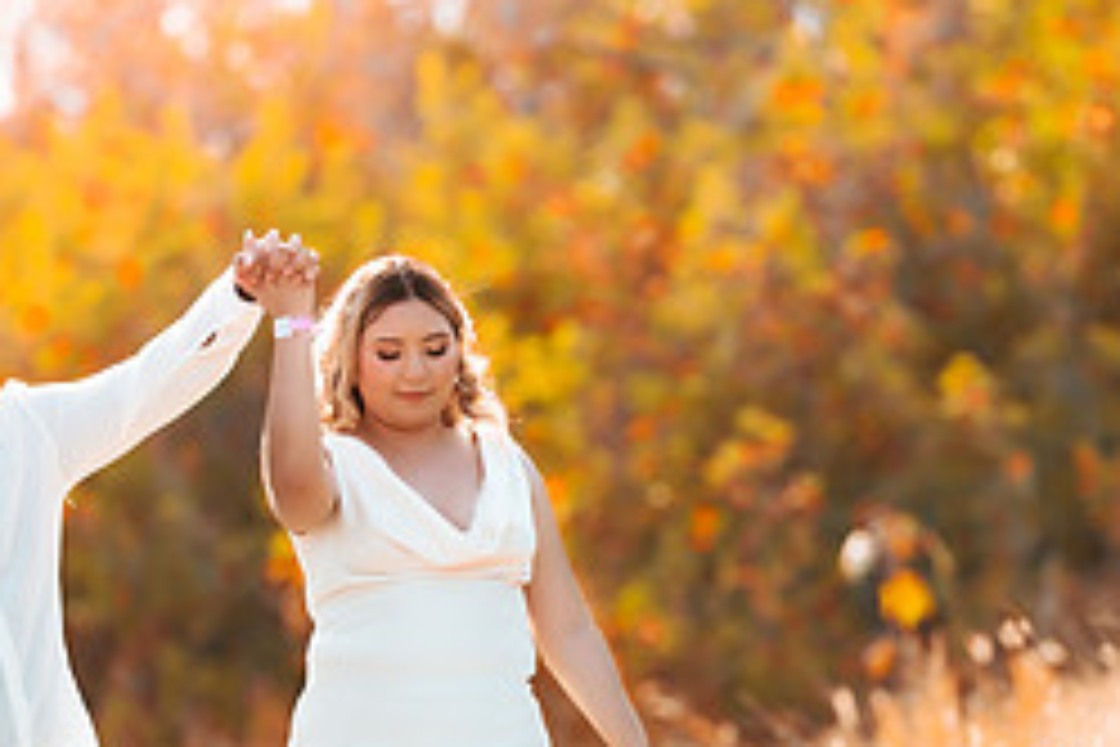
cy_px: 709
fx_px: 9768
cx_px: 756
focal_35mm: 314
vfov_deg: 4.4
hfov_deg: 6.6
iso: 100
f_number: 1.8
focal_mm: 135
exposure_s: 1/1250
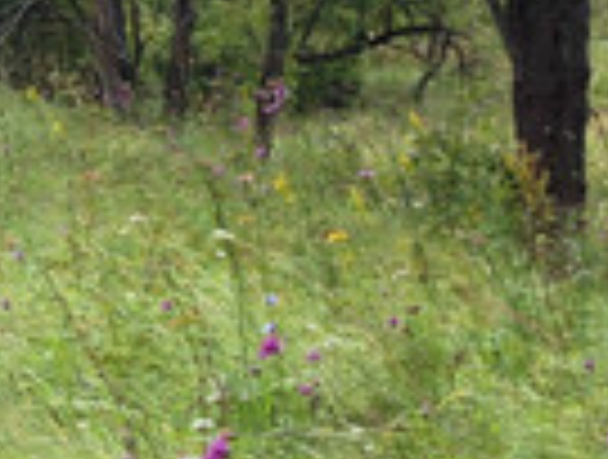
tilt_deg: -0.2
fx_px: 2747
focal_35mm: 156
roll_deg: +0.3
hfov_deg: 11.1
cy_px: -216
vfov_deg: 9.3
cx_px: -725
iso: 50
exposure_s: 1/361
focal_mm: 4.12
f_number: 2.4
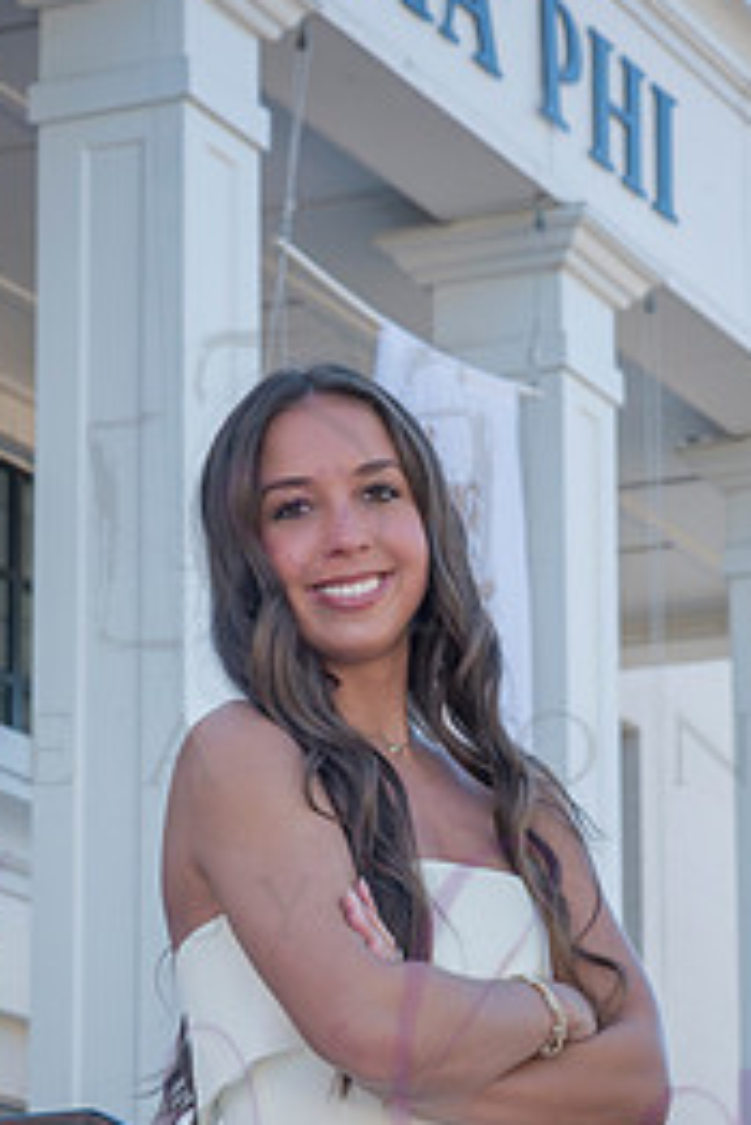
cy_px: 902
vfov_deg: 14.0
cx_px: 305
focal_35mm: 146
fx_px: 4562
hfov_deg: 9.4
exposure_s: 1/500
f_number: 11
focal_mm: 85
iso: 800
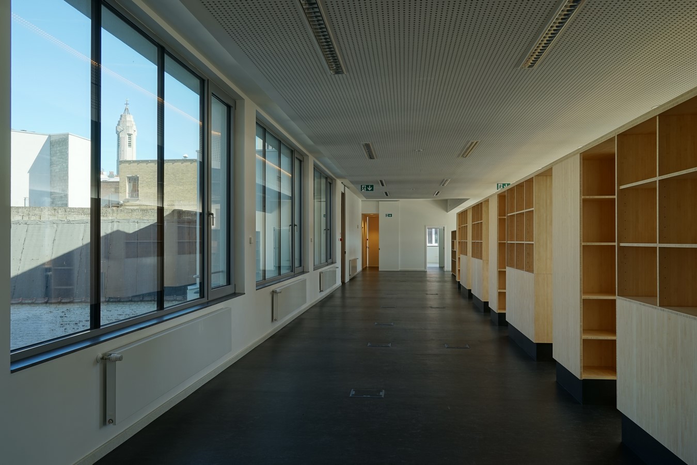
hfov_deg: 65.5
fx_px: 542
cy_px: 232
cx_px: 348
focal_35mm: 28
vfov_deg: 46.4
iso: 100
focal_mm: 28
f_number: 11
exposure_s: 1/13
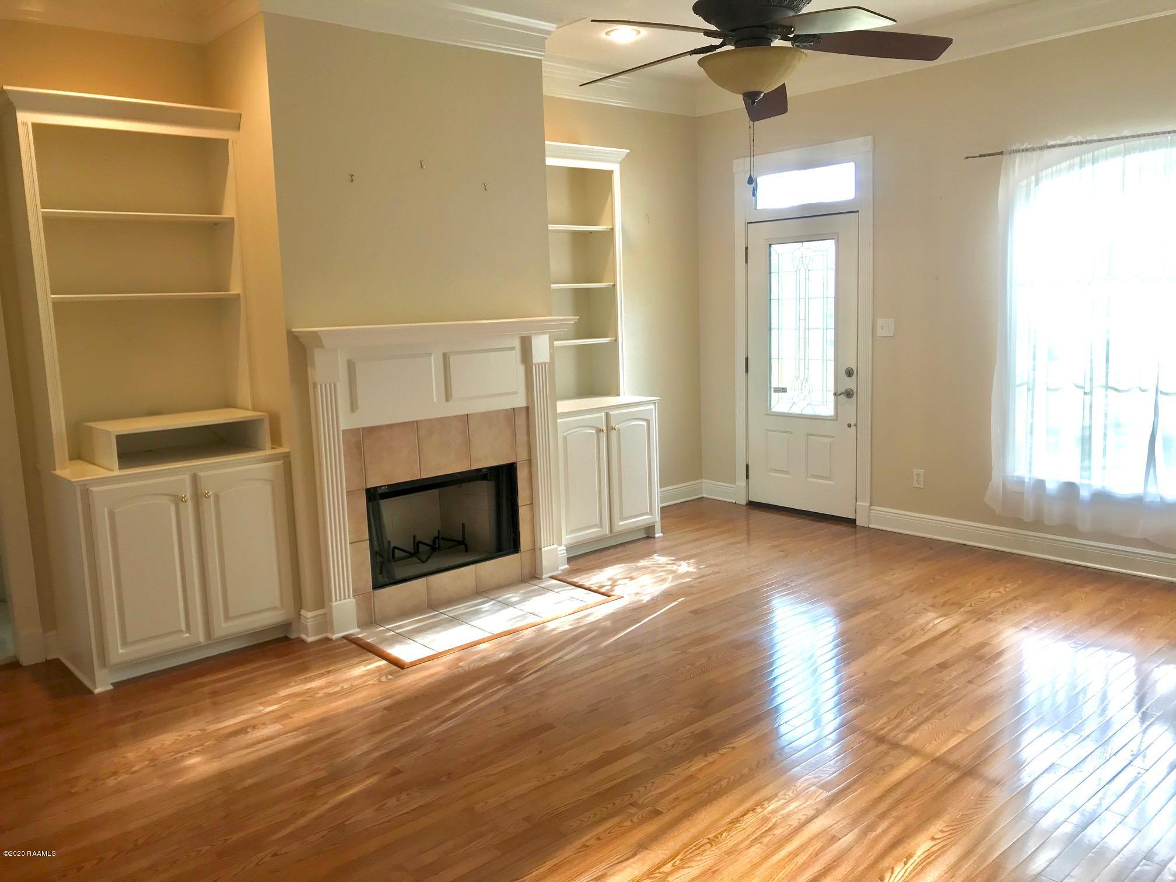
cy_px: 441
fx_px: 951
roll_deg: +2.6
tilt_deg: -9.1
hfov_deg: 63.4
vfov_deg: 49.7
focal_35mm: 28
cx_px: 588
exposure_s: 1/40
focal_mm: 3.99
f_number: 1.8
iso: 25
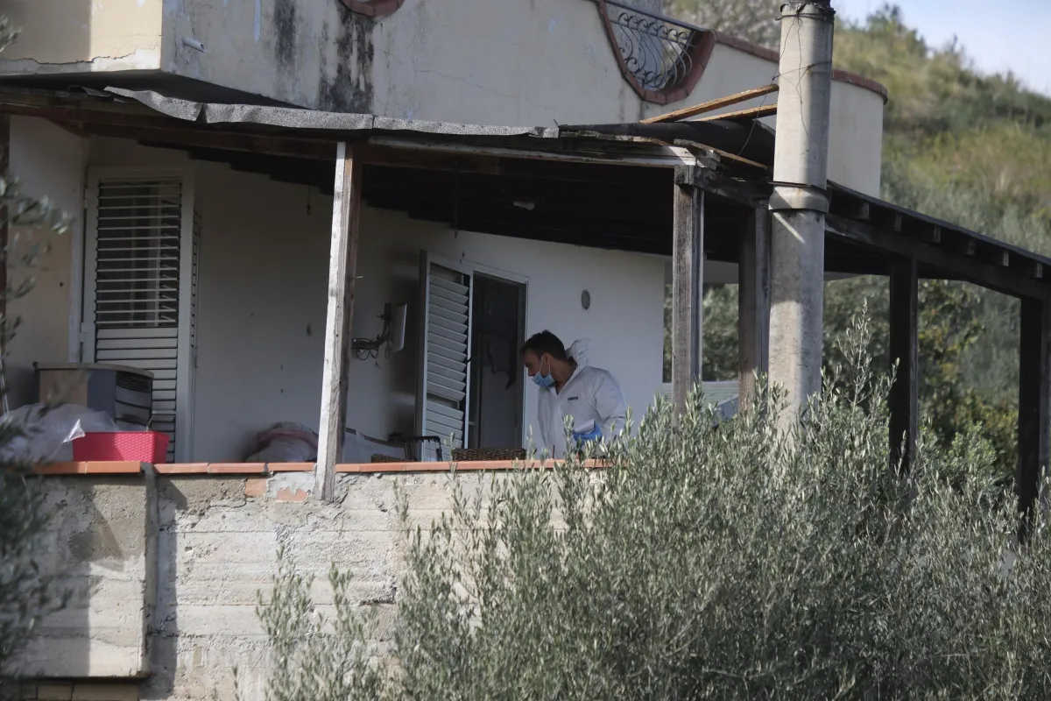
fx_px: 8758
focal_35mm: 300
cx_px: 526
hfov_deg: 6.9
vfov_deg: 4.6
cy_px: 350
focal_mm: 200
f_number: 6.4
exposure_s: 1/250
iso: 125
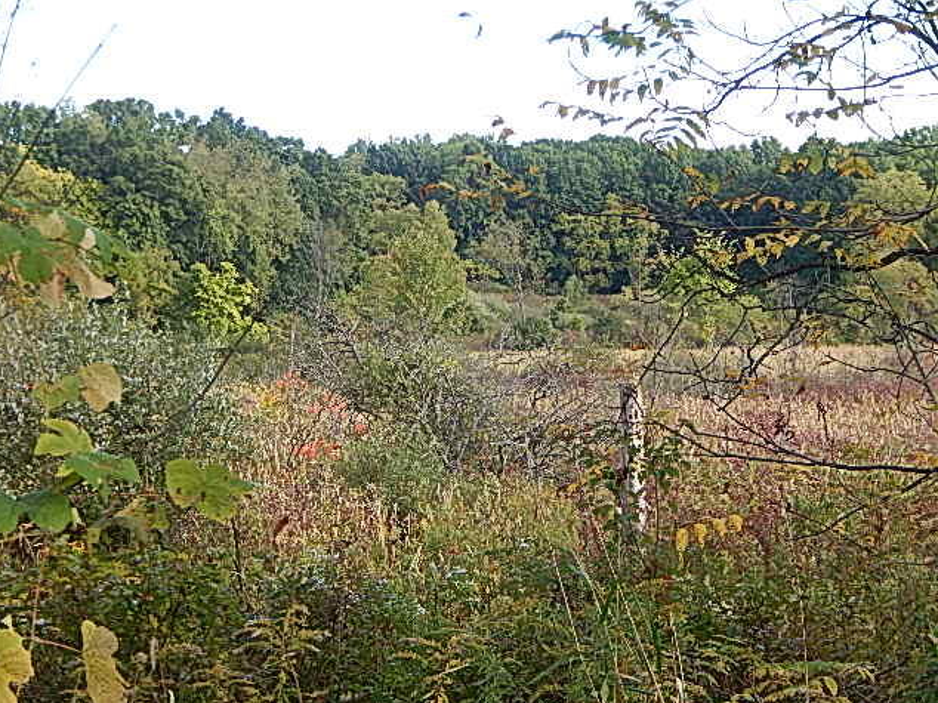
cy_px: 354
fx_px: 2844
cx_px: 466
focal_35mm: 105
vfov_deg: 14.1
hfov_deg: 18.7
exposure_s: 1/160
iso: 125
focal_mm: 18.7
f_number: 4.5
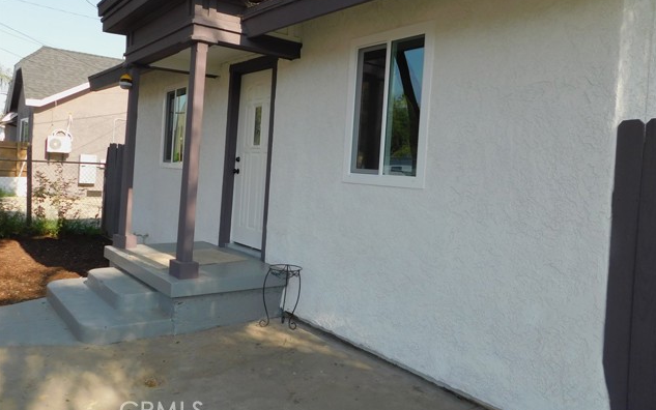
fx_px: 536
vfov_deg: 41.8
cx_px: 327
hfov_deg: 62.9
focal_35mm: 30
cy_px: 177
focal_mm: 4.9
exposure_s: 1/500
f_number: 3.2
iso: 125
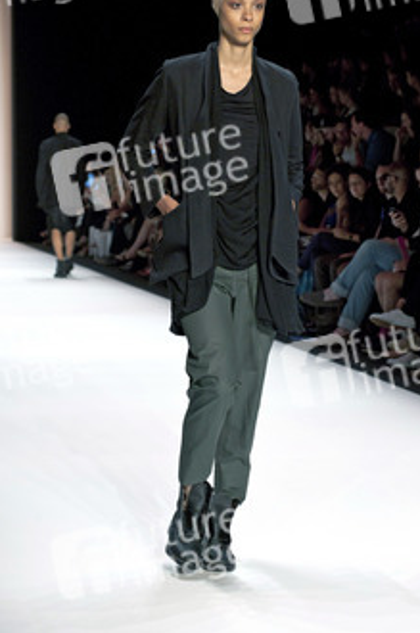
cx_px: 205
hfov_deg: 14.1
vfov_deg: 21.0
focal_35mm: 97
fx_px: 1703
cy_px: 267
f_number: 7.1
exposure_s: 1/250
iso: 1600
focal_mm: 80
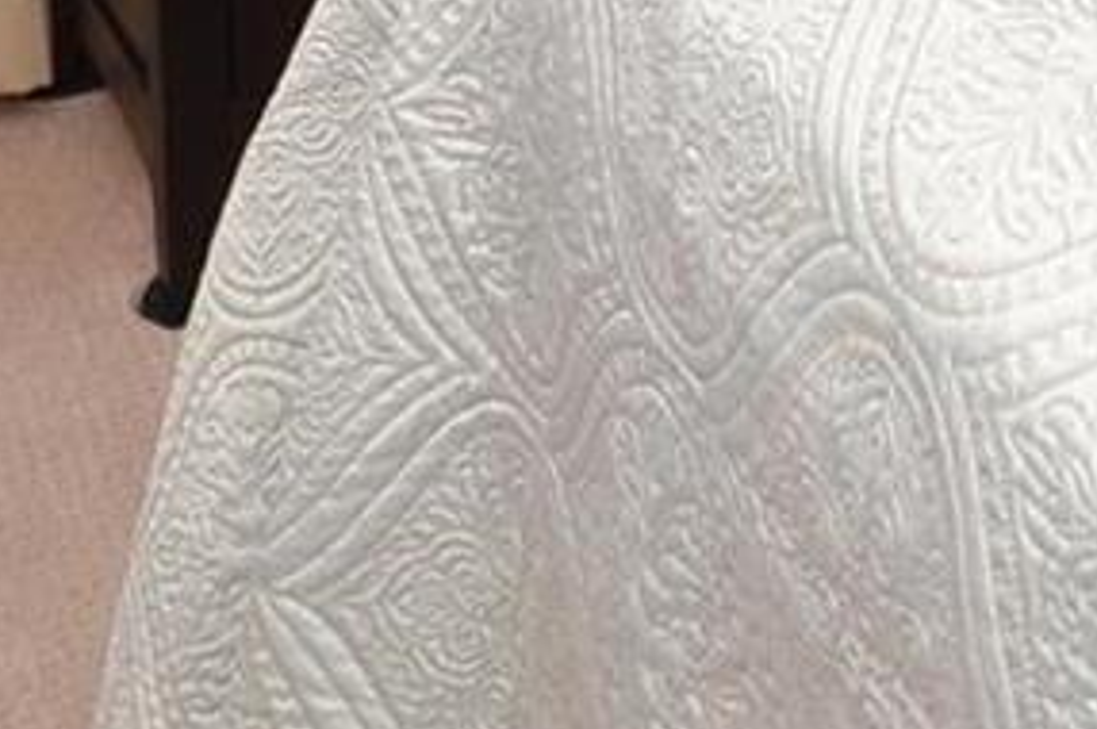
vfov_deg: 12.6
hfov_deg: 22.2
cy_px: -1032
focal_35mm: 84
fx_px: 2557
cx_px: 1350
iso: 400
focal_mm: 10
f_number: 6.3
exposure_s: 1/125
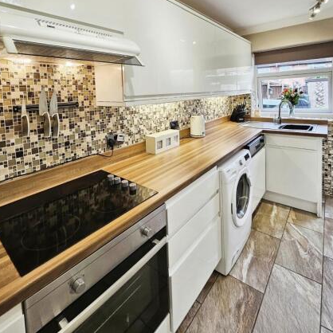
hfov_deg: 87.4
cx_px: 170
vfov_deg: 87.4
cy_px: 164
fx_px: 174
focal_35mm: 16
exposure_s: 1/50
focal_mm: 1.7
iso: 50
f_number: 2.2
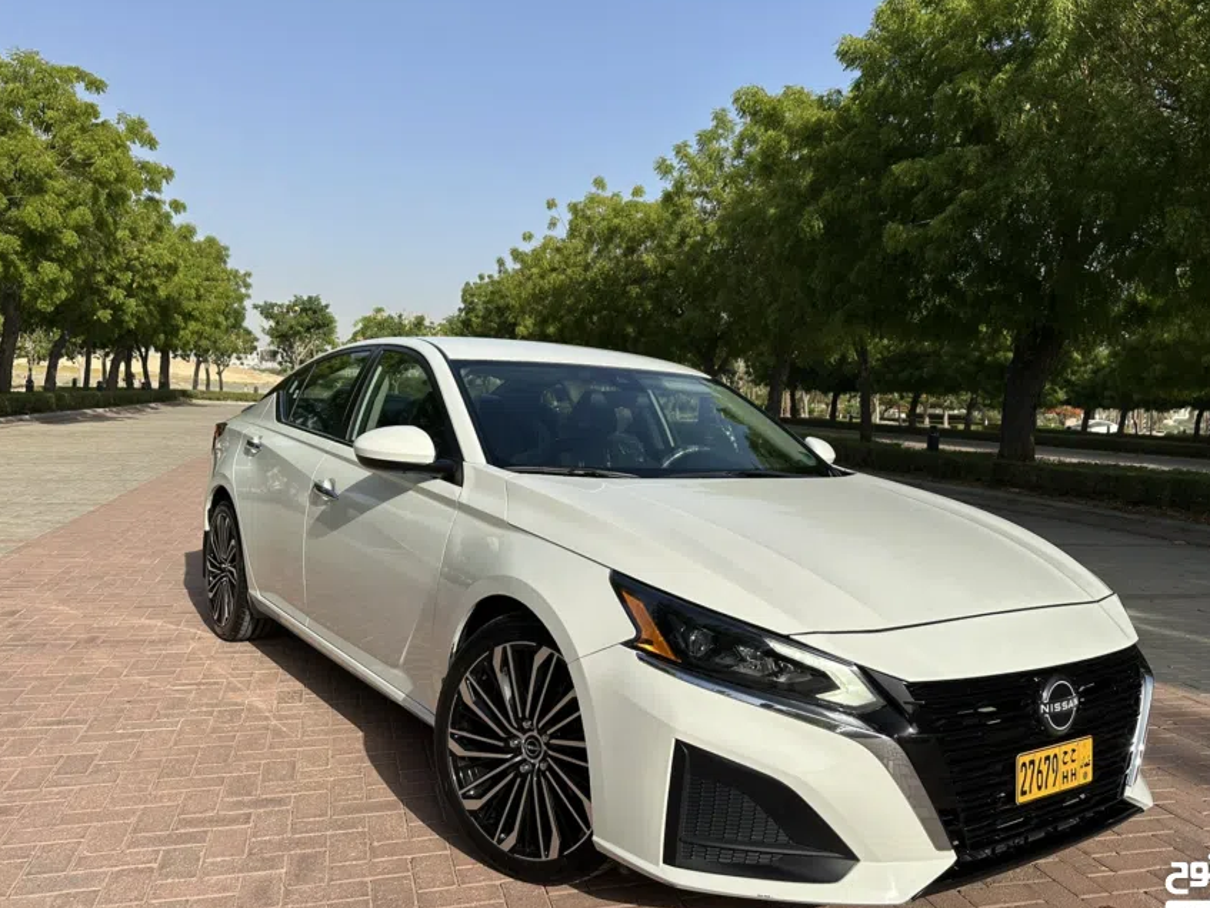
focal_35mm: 29
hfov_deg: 61.5
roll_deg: -2.6
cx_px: 676
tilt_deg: -1.5
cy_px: 437
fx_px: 1014
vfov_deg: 48.3
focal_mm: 6.86
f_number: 1.78
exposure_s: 1/5848
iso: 80
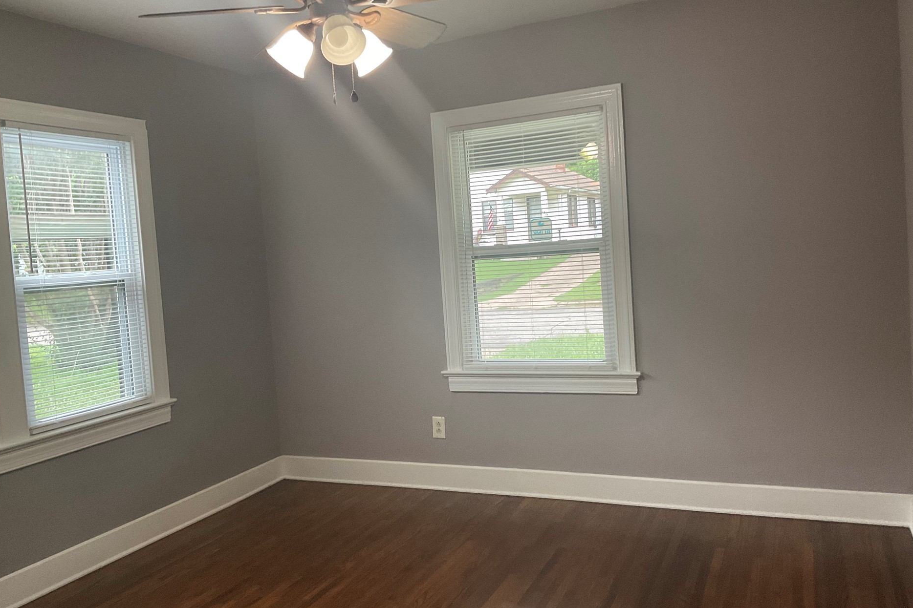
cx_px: 447
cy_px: 289
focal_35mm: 31
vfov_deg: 42.3
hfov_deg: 60.3
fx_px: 786
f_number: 1.8
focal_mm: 3
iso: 64
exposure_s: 1/60
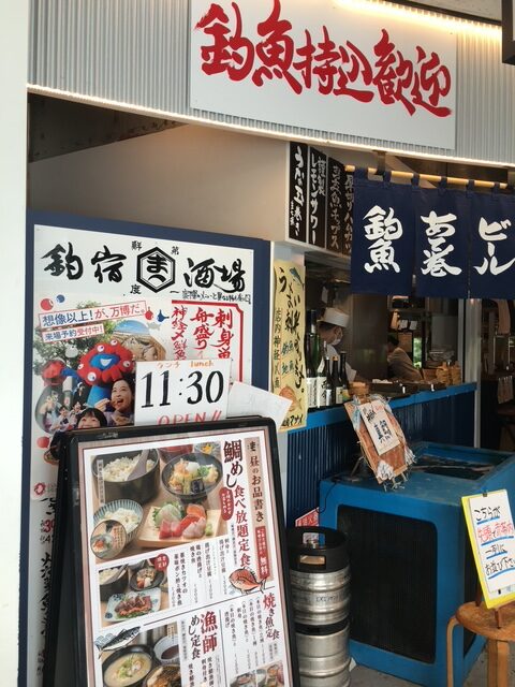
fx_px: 575
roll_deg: -1.9
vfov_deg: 61.7
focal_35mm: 29
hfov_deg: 48.2
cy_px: 344
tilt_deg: +0.0
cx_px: 258
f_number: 2.2
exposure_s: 1/120
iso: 40
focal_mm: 4.15
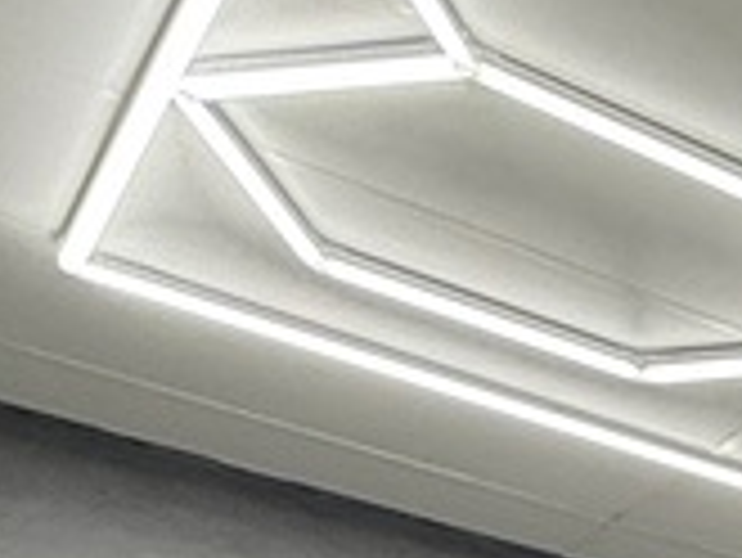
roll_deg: -0.1
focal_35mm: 87
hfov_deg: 12.8
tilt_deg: -7.7
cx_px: 2033
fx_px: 1866
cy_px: 1606
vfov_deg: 11.4
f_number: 2.2
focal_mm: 2.22
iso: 100
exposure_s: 1/99
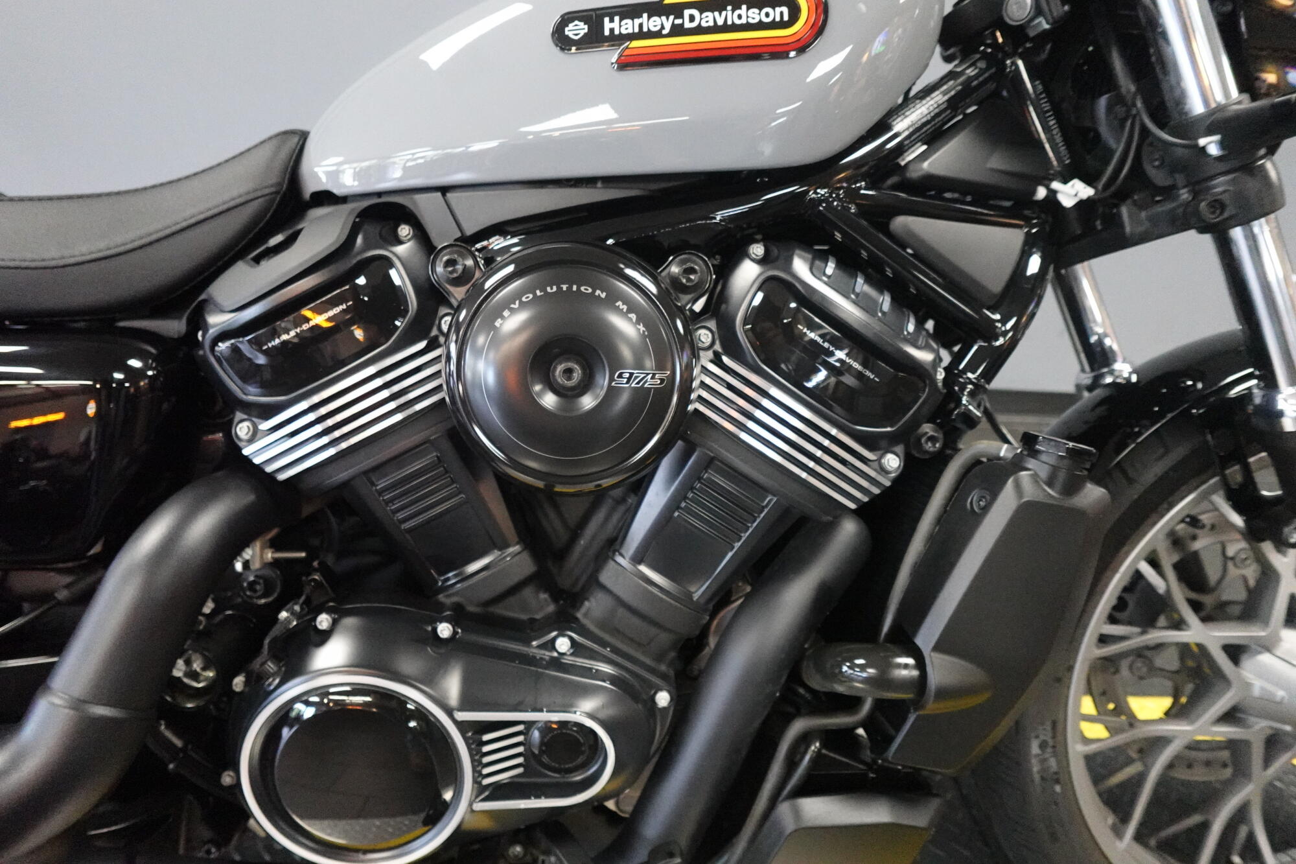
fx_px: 720
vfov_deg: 61.9
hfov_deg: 84.0
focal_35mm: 20
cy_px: 432
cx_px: 648
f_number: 2
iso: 4000
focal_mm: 7.6
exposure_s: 1/250
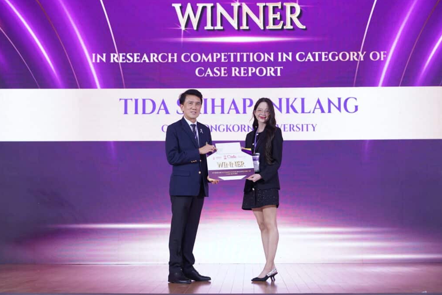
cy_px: 149
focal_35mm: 60
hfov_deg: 33.4
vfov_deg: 22.6
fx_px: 737
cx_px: 223
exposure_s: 1/60
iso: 800
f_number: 4
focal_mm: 59
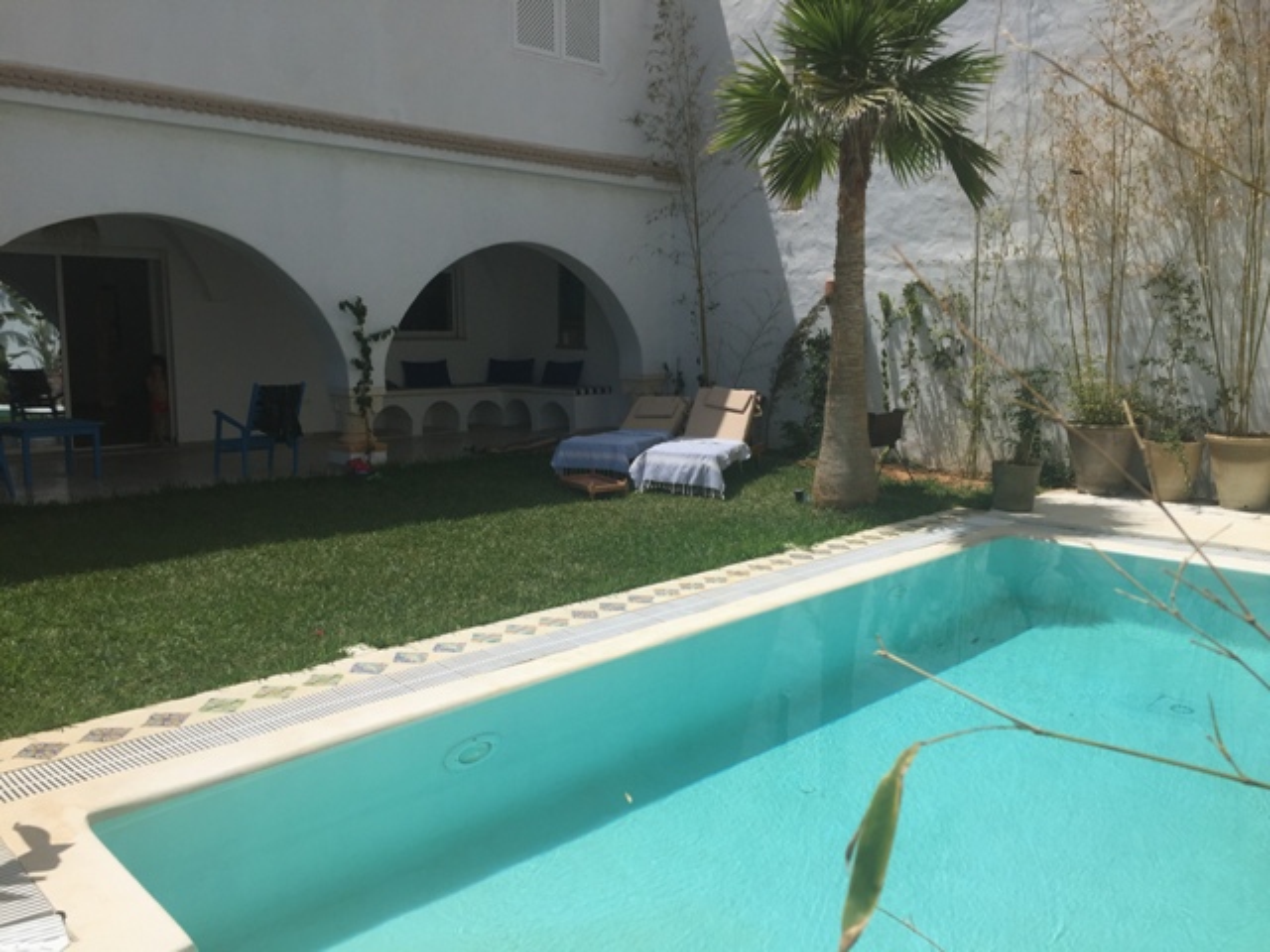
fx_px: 1064
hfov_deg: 61.7
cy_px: 476
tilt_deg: -8.0
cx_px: 635
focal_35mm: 29
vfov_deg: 48.2
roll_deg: -0.2
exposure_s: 1/3968
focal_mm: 4.15
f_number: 2.2
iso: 32
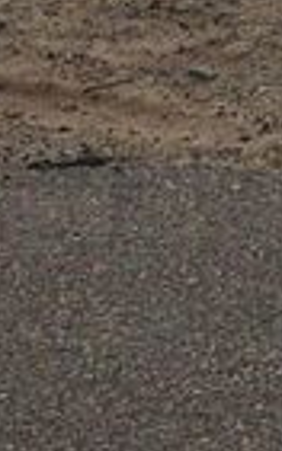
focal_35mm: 115
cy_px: -401
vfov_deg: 15.2
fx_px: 1416
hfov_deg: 9.4
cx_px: 785
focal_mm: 6.3
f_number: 1.7
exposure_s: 1/359
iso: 25
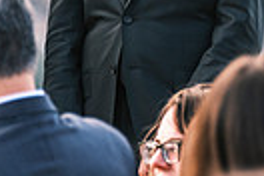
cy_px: 3
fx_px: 5588
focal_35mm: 762
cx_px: 394
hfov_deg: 2.7
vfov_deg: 1.8
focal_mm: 115
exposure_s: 1/950
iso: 400
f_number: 2.8
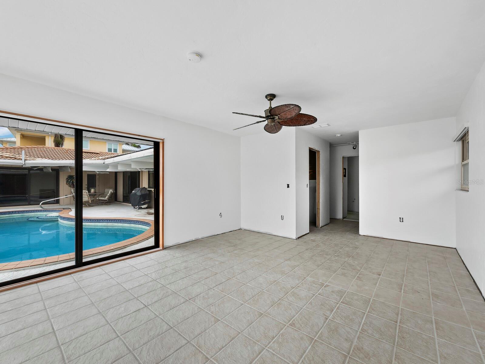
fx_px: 196
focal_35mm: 14
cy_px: 182
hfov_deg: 102.1
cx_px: 242
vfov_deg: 85.7
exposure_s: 1/15
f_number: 11
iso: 400
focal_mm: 7
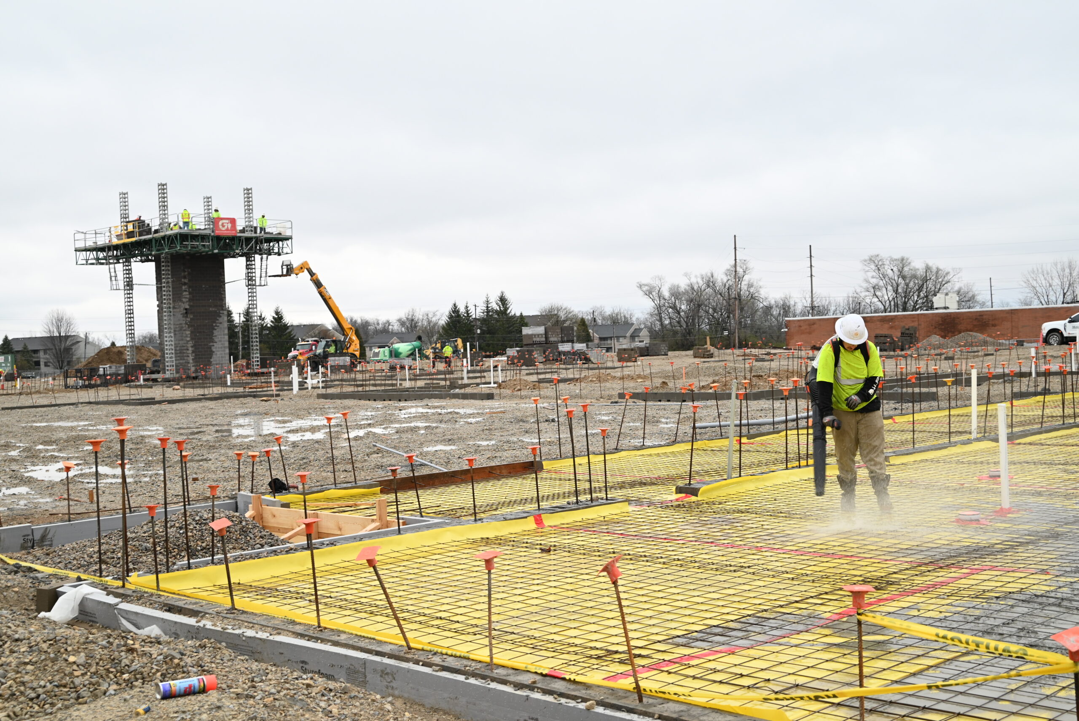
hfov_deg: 44.5
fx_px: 1319
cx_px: 540
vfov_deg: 30.5
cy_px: 360
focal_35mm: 44
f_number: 6
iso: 400
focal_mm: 44
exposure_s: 1/50
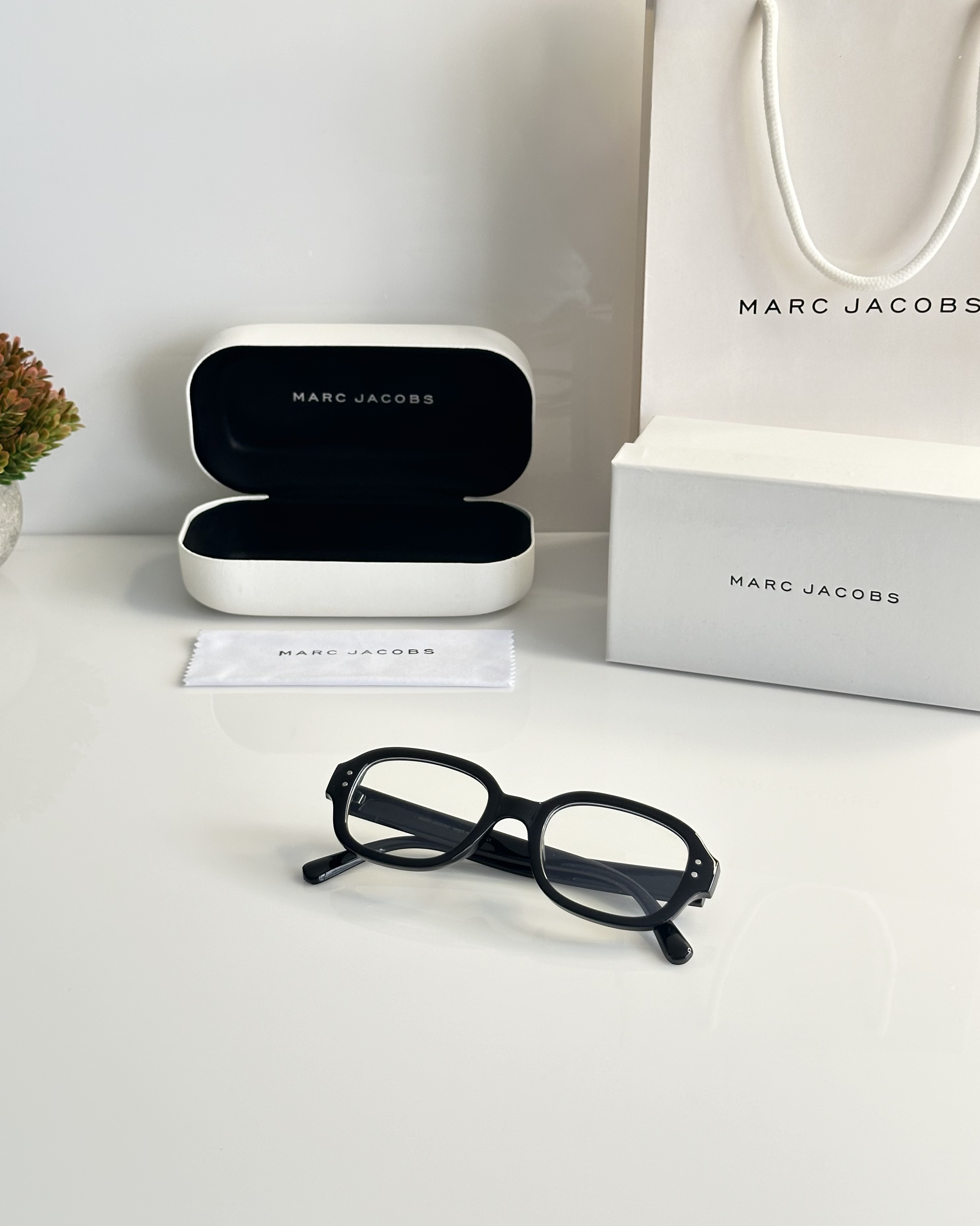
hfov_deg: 29.7
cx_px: 494
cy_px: 618
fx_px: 1849
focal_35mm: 51
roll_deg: -0.3
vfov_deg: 36.7
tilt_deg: -26.6
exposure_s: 1/60
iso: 125
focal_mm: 6.86
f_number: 1.78
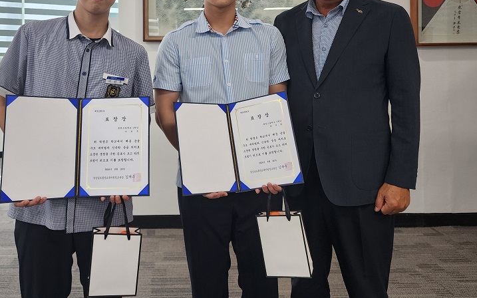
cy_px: 65
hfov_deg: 56.1
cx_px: 184
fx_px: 442
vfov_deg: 36.2
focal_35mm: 34
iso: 125
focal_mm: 6.4
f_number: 1.8
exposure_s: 1/120
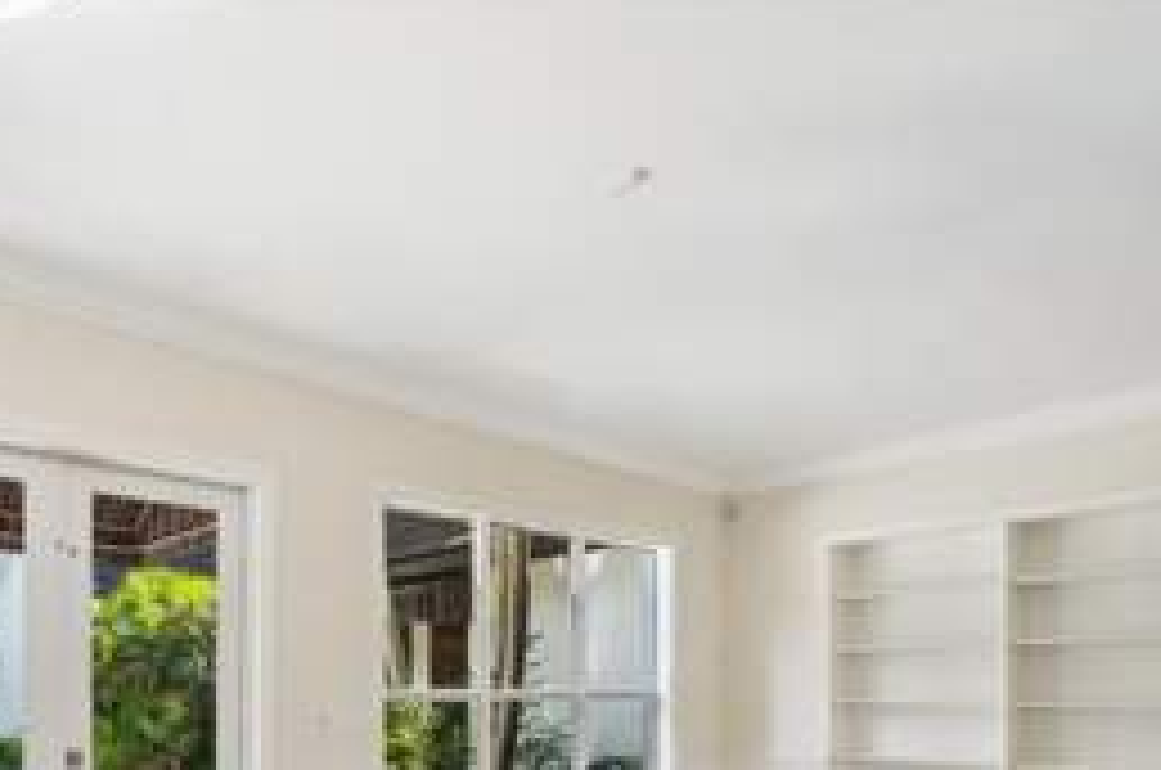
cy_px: 698
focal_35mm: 26
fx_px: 837
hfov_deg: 66.4
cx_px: 333
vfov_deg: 44.7
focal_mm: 14
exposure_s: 1/60
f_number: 8
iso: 400
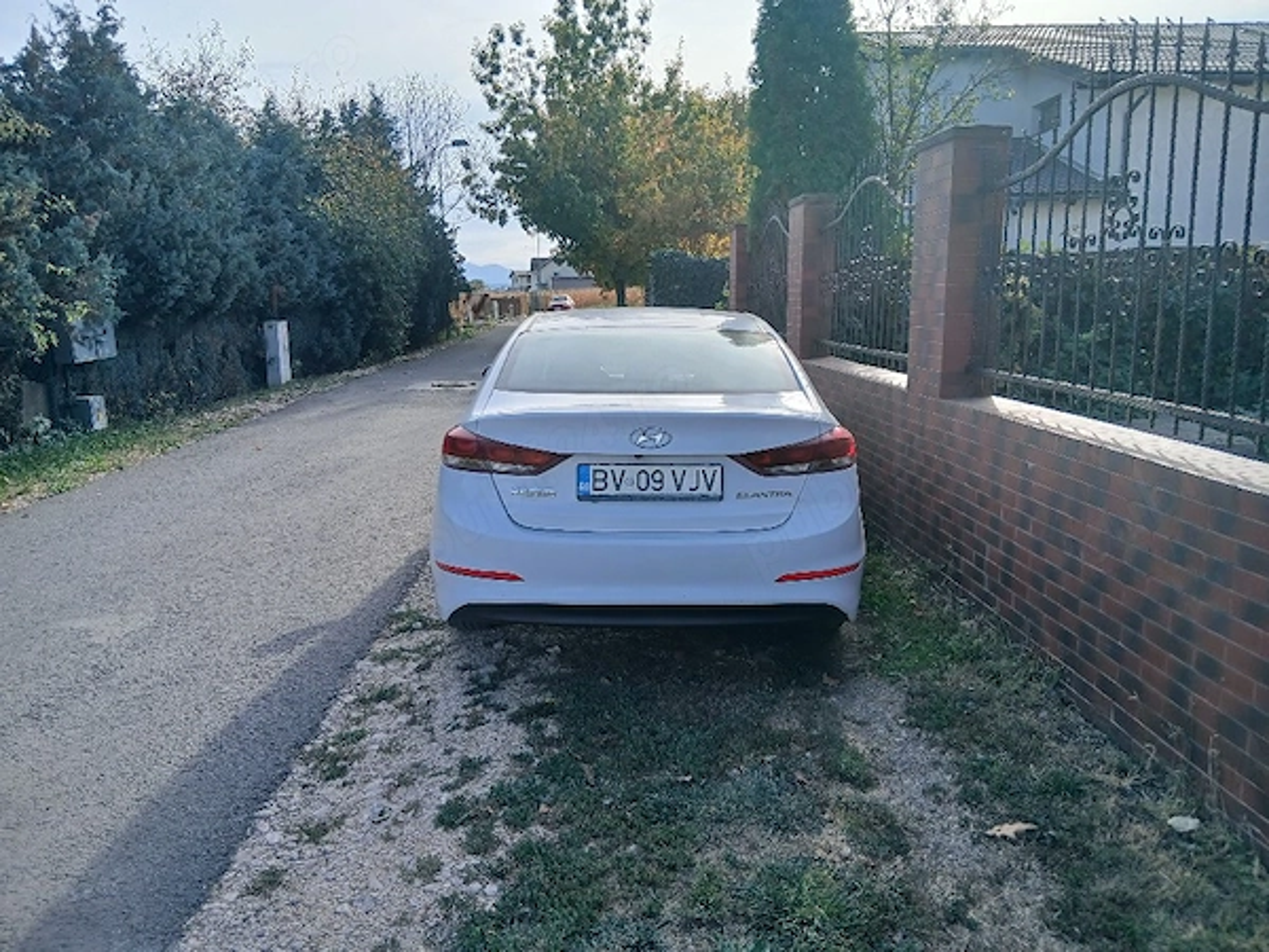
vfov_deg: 53.1
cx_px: 634
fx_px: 953
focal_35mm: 26
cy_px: 476
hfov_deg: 67.3
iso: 20
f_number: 1.8
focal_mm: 3.98
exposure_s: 1/213
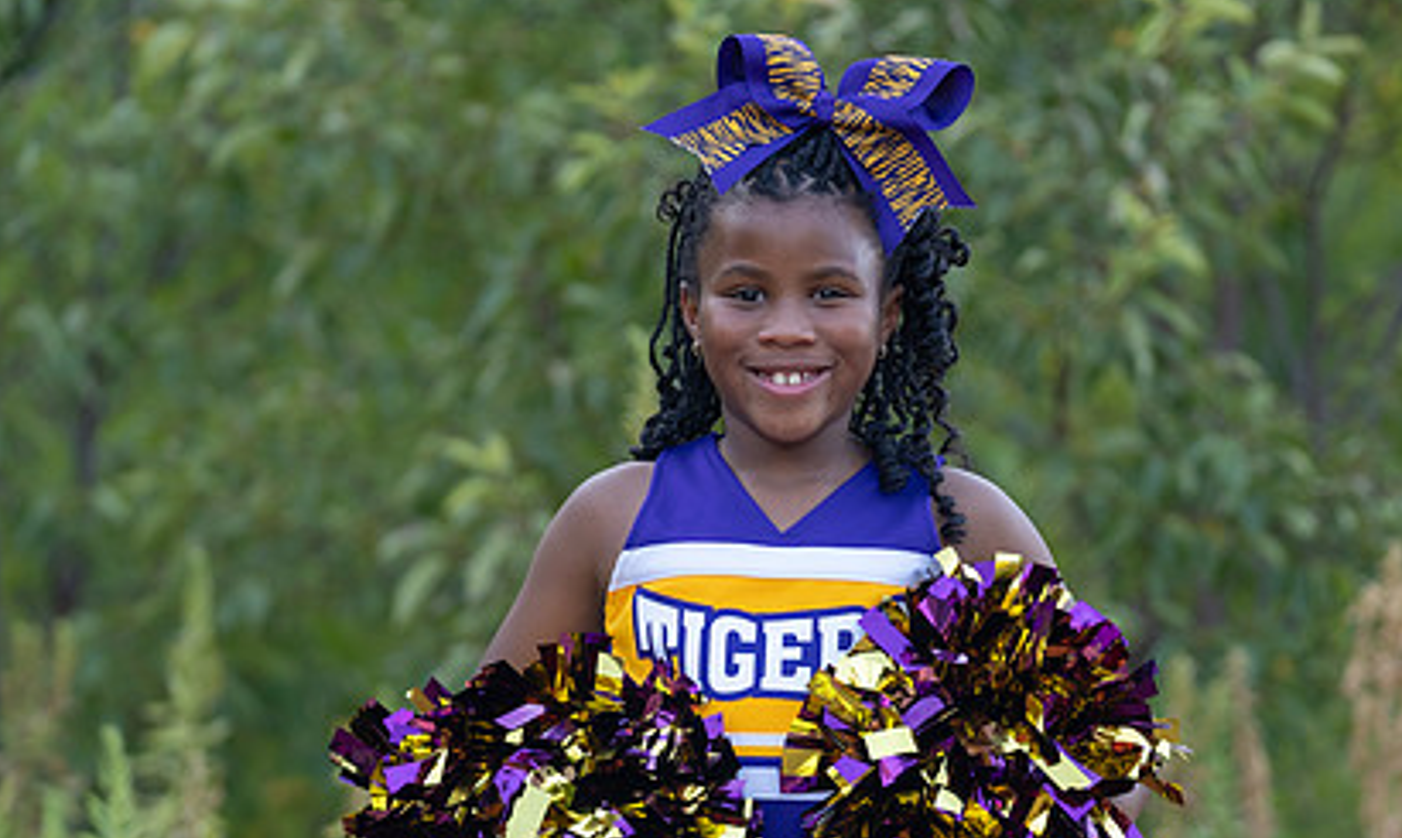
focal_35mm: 187
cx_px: 859
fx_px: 7058
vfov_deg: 6.8
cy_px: 522
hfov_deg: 11.3
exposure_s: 1/320
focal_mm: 111
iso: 320
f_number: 2.8
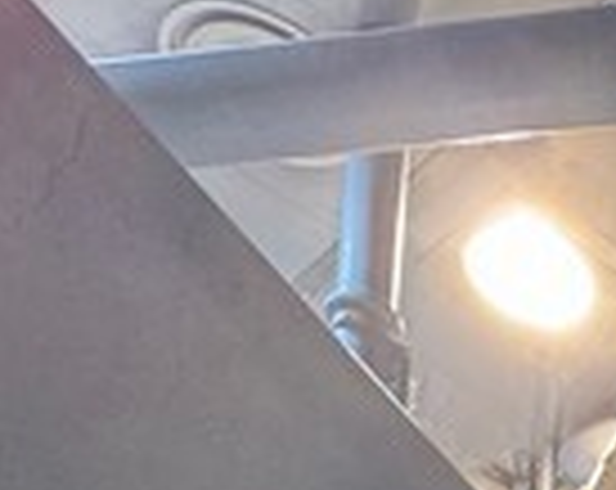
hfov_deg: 23.0
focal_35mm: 64
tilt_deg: +9.3
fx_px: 1164
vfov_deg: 17.1
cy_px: 989
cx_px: 962
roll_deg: -0.4
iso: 500
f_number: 2.2
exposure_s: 1/50
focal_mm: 2.22
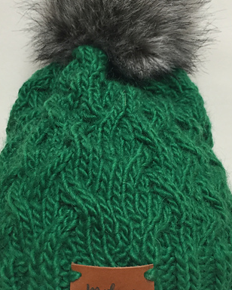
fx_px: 403
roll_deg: +0.8
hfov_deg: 32.1
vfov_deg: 39.5
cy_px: 139
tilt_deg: -24.2
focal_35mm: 47
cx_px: 115
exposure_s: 1/30
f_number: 2.2
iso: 125
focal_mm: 4.15
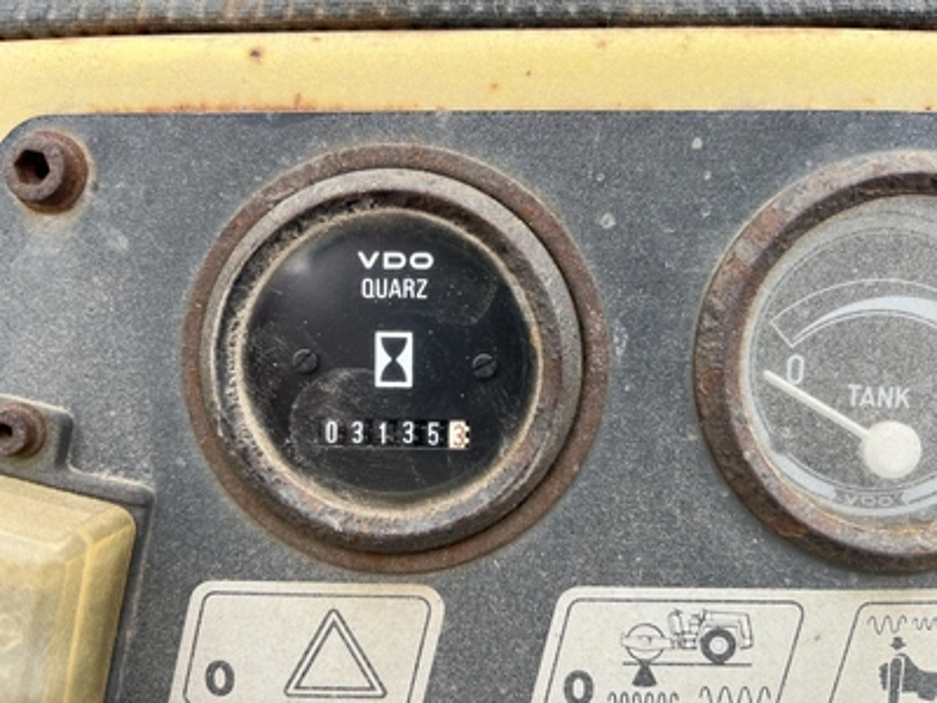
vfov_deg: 53.1
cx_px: 468
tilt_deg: -68.7
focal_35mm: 26
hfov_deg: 67.3
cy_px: 352
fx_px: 704
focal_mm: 5.1
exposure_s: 1/558
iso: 50
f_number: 1.6
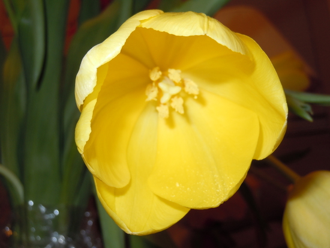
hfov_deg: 42.1
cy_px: 124
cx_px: 165
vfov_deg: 32.2
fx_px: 429
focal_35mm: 45
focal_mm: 8.1
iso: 100
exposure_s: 1/30
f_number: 4.6
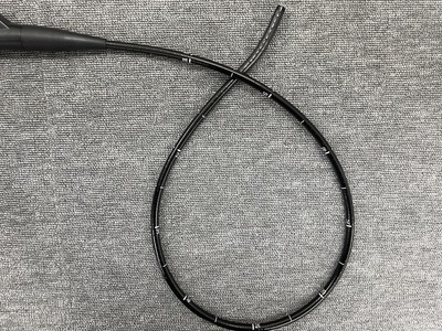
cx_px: 221
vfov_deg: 53.1
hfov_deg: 67.3
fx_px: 332
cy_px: 166
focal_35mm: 26
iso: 80
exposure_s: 1/60
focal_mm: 4.2
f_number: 1.6
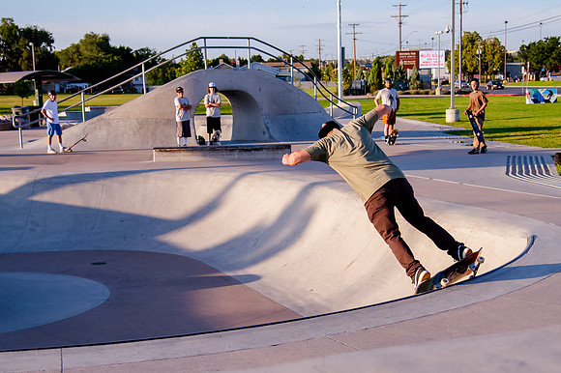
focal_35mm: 60
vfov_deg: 22.4
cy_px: 236
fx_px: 939
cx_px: 300
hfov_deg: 33.2
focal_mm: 38
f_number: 4
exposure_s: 1/3200
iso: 1000
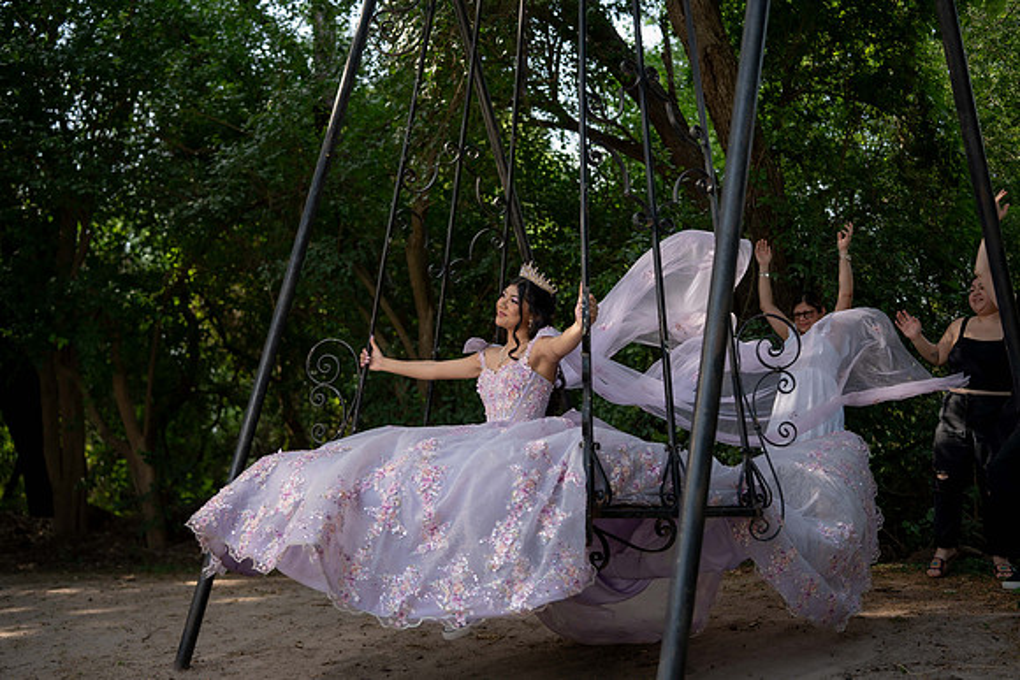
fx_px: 992
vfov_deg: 37.9
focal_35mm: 35
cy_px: 340
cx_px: 510
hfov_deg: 54.4
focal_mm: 35
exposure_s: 1/400
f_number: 2.2
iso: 100
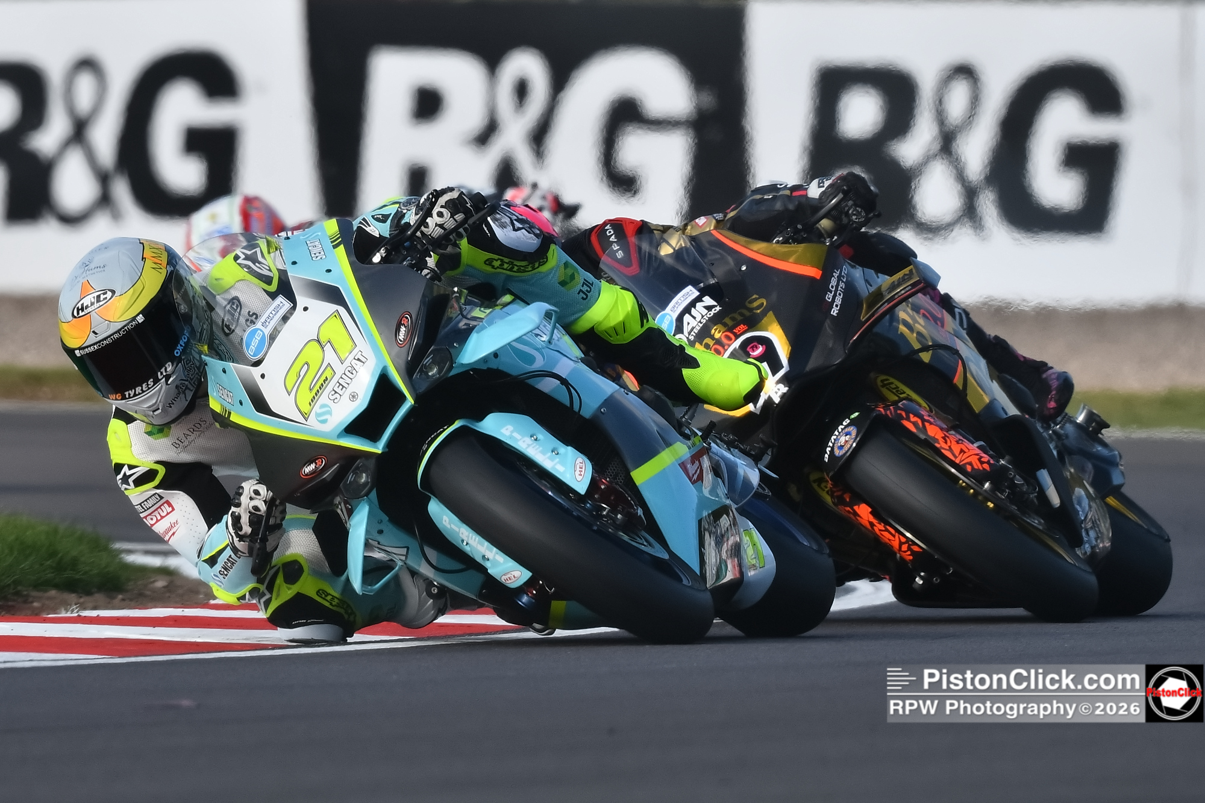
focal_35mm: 1000
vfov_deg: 1.4
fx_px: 33467
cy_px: 402
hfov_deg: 2.1
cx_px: 602
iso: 320
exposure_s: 1/1250
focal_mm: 500
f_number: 7.1
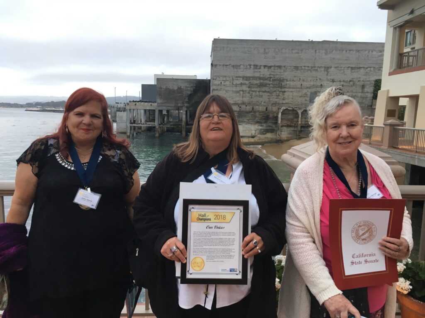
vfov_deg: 48.2
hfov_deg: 61.7
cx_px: 212
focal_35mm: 29
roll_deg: -1.4
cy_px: 159
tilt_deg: -7.7
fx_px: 356
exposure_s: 1/30
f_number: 2.2
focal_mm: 4.15
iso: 50
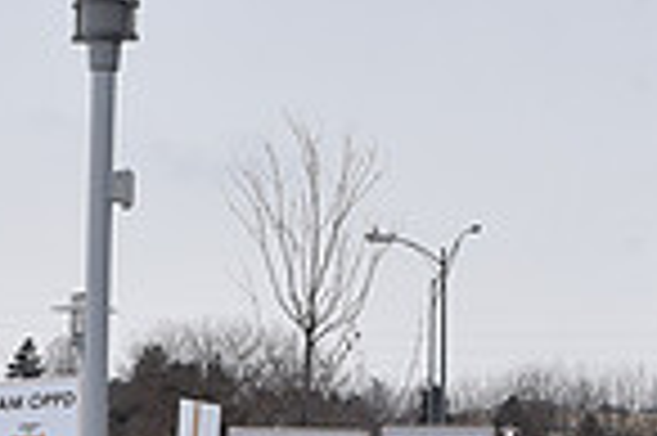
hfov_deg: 12.3
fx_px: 3044
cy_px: 645
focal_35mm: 167
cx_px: 158
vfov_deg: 8.0
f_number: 10
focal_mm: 42
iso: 400
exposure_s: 1/400
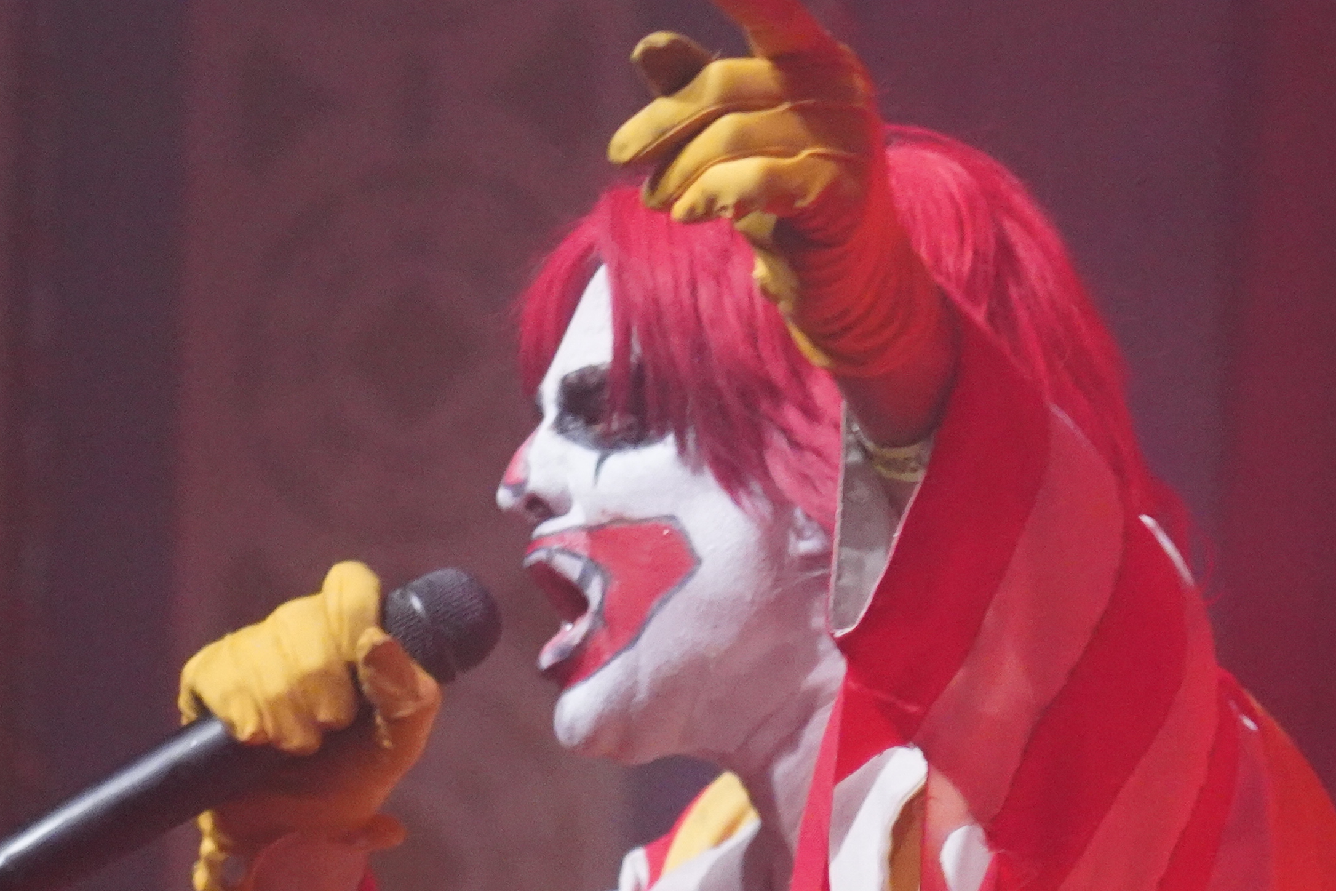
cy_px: 658
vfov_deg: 4.7
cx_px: 899
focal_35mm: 290
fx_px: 10761
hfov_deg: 7.1
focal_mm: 105
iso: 12800
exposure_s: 1/160
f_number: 4
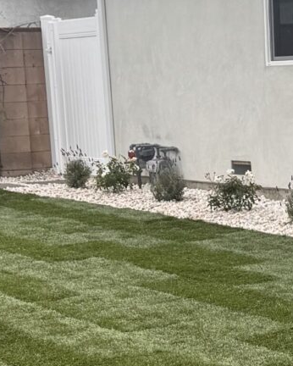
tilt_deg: -11.8
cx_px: 259
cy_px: 372
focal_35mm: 117
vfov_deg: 16.1
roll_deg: +0.0
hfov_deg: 13.1
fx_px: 1267
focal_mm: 6.76
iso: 80
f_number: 1.78
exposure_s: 1/1980
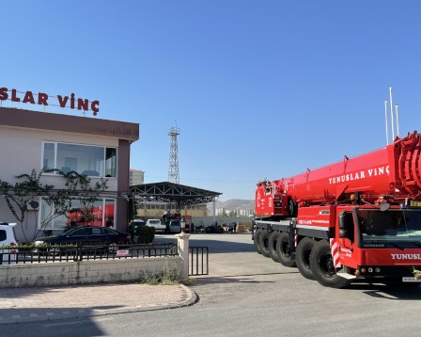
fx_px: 423
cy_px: 180
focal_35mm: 34
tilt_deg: +7.5
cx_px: 214
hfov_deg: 52.9
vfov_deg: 43.3
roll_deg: +0.2
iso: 32
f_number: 1.6
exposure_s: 1/2747
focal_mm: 4.2
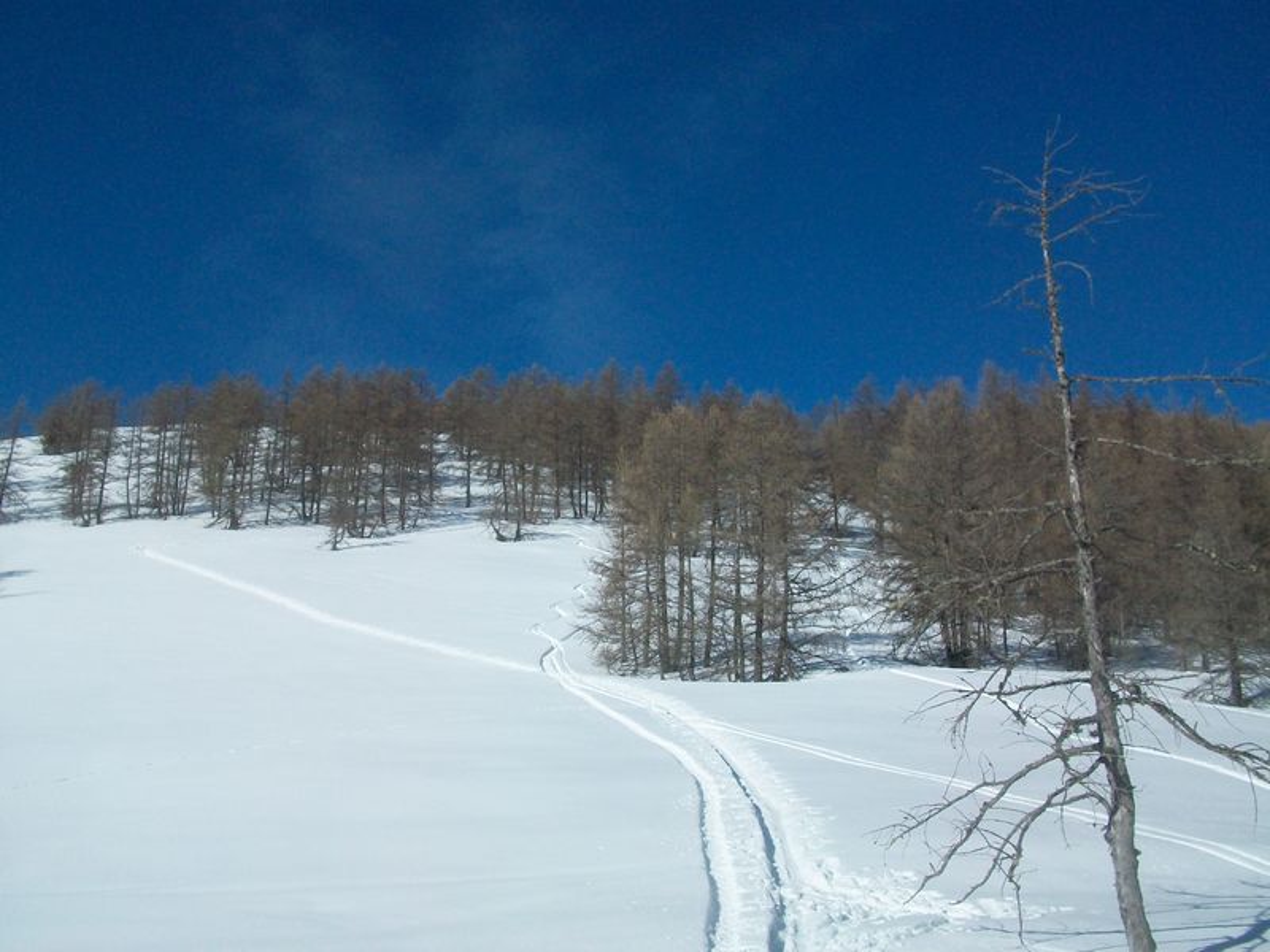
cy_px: 476
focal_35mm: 34
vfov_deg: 41.8
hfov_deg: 54.0
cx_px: 635
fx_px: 1247
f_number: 5.5
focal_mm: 5.7
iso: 80
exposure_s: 1/1250
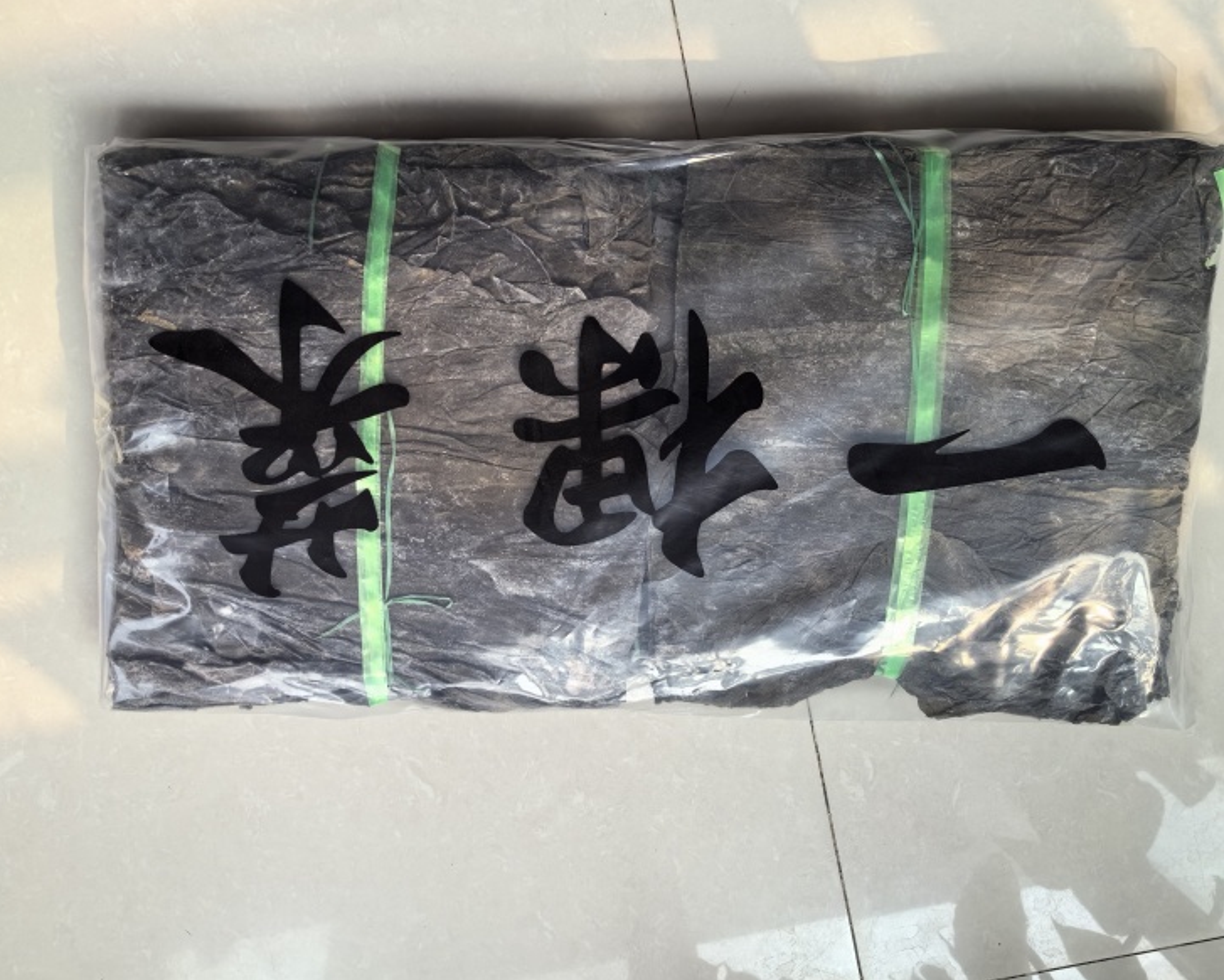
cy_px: 492
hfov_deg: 60.3
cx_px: 554
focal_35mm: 29
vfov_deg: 50.0
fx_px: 1051
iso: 160
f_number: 2
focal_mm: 5.72
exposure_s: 1/808
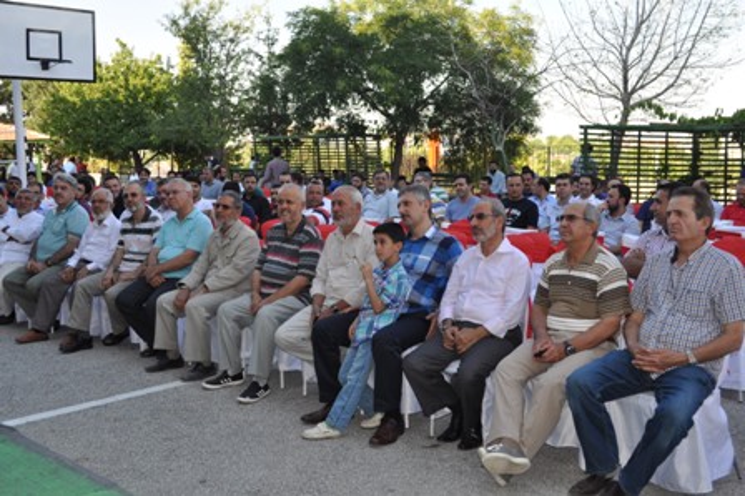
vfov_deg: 34.2
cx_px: 372
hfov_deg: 49.6
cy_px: 248
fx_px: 806
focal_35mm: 39
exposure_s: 1/200
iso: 200
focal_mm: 26
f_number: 7.1
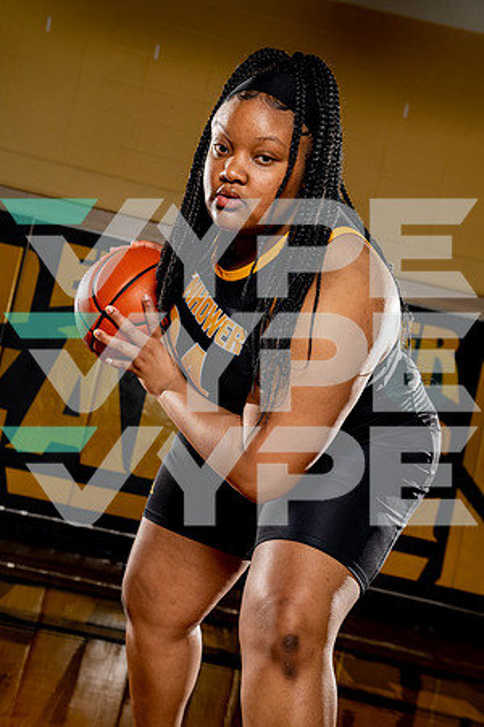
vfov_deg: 35.1
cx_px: 242
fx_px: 1149
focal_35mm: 57
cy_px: 364
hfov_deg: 23.8
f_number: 6.3
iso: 320
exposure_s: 1/250
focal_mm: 57
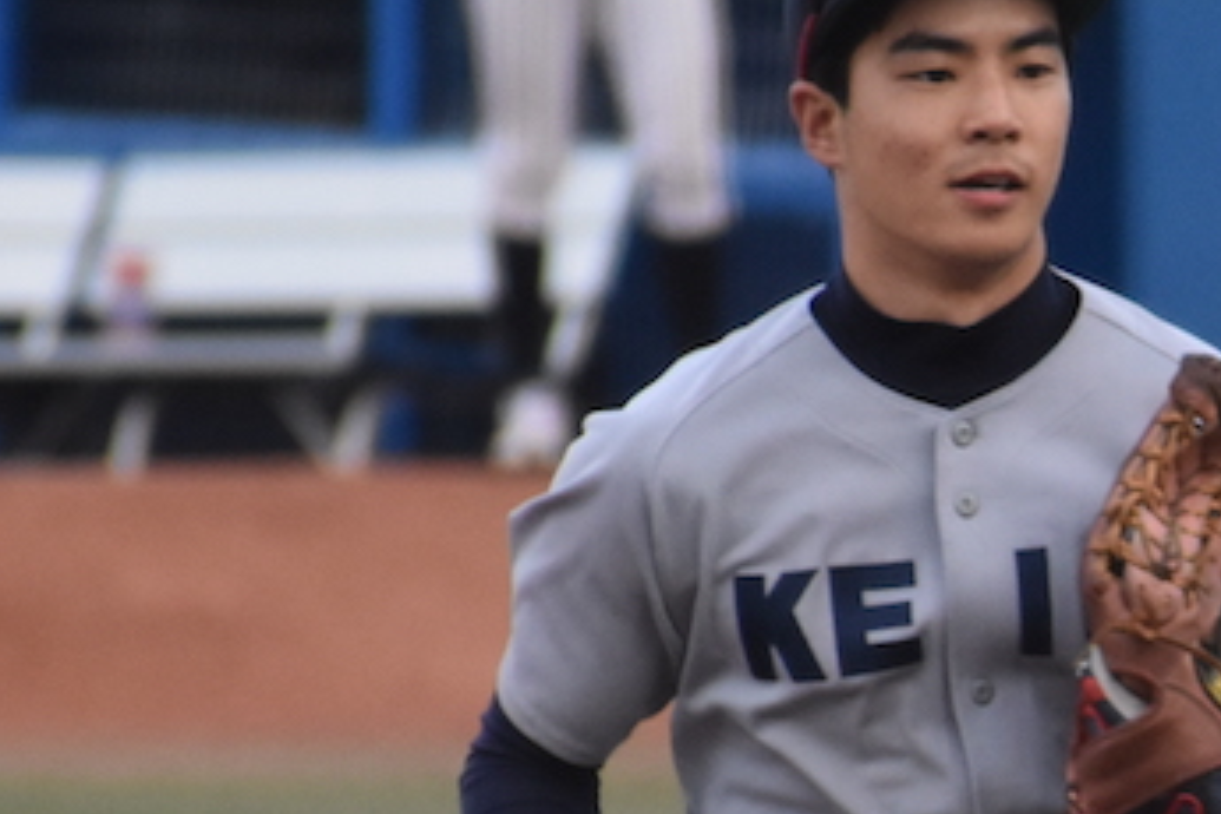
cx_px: 1430
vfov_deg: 0.8
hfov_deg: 1.2
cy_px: 791
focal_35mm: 1695
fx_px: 57484
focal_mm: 300
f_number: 6.3
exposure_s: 1/800
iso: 1600
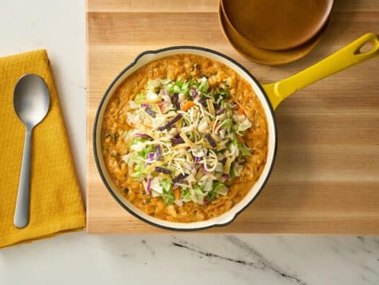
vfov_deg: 17.0
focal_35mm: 87
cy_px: 142
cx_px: 171
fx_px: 953
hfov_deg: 22.5
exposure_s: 1/10
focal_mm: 80
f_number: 16
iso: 400
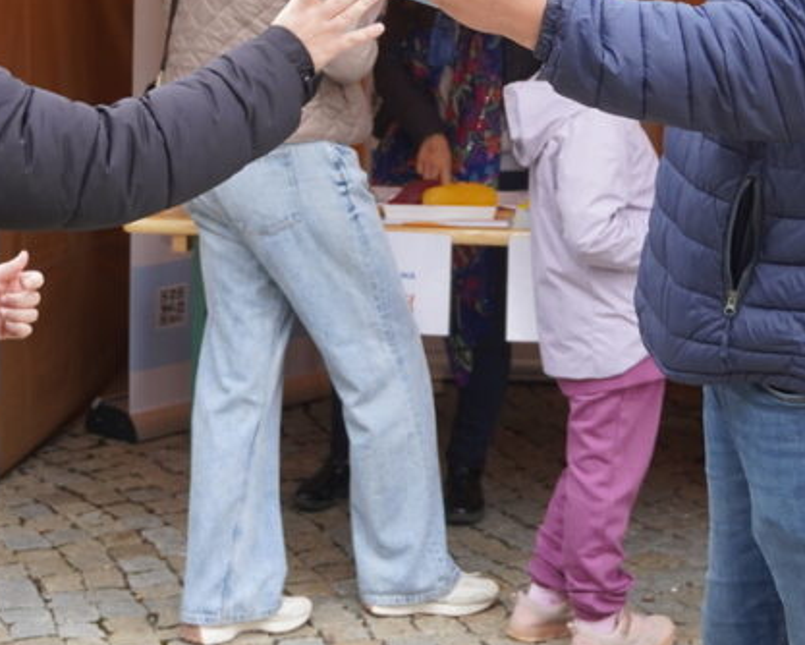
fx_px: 2554
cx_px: 222
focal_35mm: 107
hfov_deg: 17.8
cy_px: 45
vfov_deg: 14.2
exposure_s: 1/160
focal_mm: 31
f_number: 4.5
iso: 320
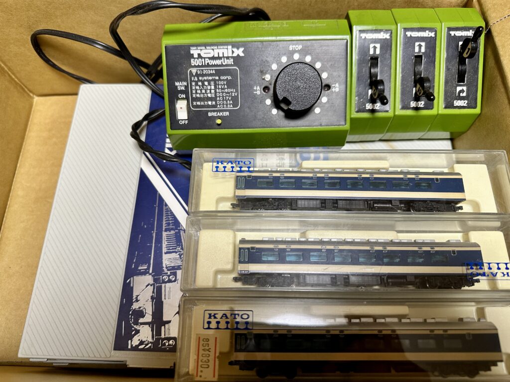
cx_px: 255
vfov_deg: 56.8
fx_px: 354
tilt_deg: -68.0
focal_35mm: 24
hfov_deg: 71.6
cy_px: 191
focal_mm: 6.86
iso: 200
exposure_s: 1/76
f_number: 1.78
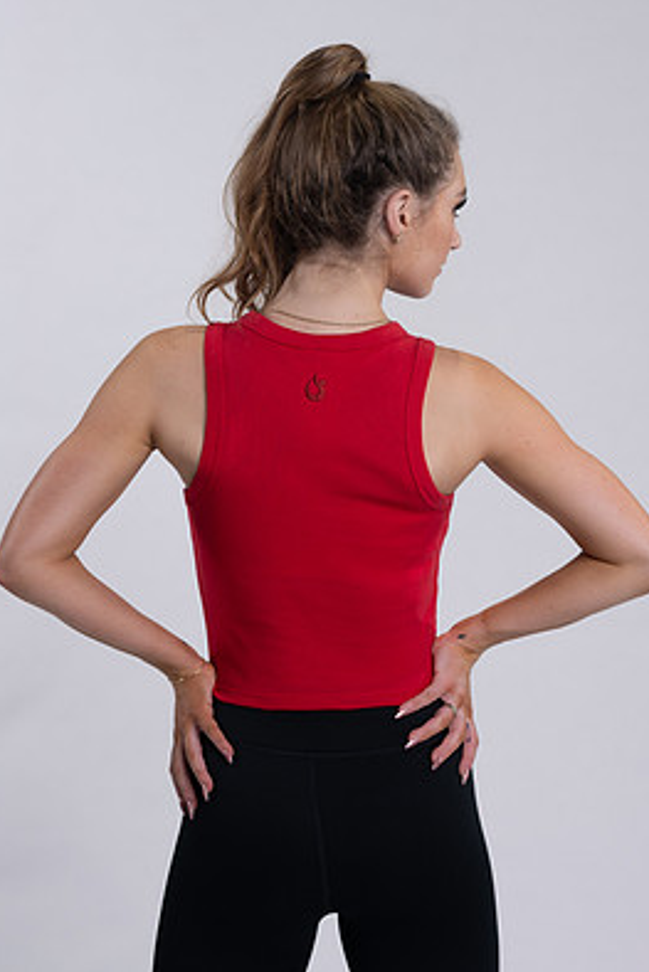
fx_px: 2621
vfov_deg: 21.0
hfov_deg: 14.1
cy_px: 434
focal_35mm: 97
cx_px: 336
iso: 125
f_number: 4
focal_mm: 85
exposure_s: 1/125
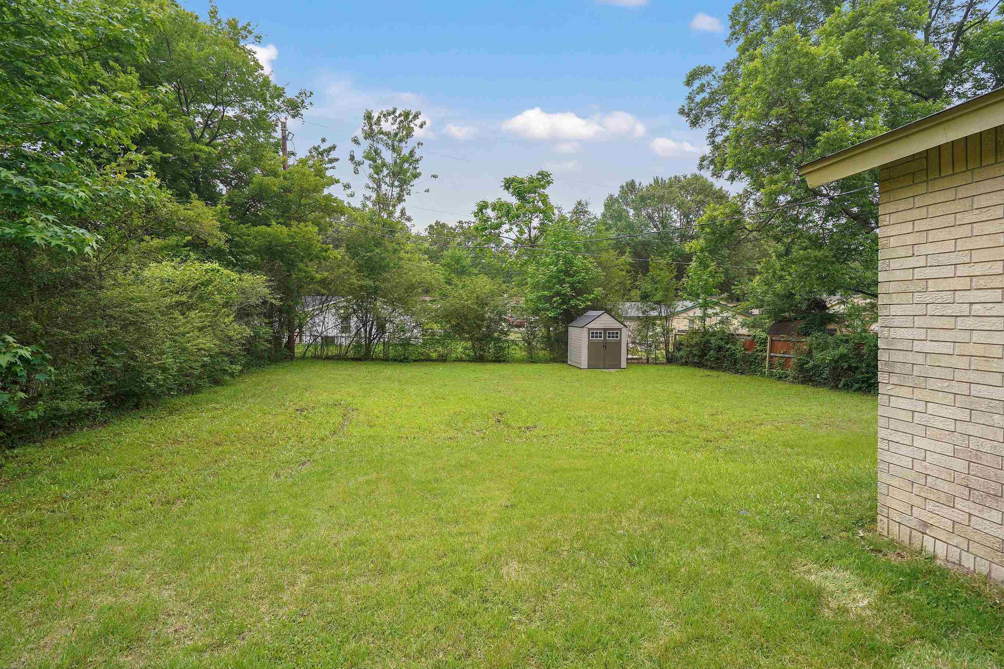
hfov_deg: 89.8
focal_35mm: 18
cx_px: 547
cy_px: 325
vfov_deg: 67.4
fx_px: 502
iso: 100
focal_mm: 16
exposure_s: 1/40
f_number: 5
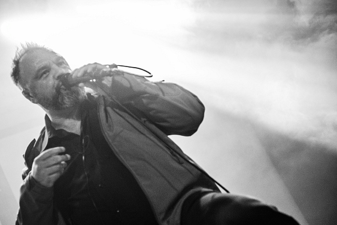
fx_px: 599
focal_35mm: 64
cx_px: 131
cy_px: 122
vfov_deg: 21.3
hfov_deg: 31.3
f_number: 2.8
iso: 4000
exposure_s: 1/60
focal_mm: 50
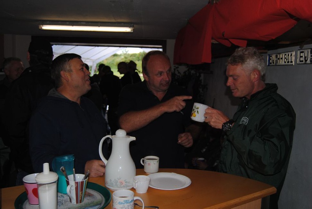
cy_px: 104
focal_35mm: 34
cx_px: 156
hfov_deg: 55.1
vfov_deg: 38.5
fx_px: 299
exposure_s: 1/60
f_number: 3.8
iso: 200
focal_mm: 23
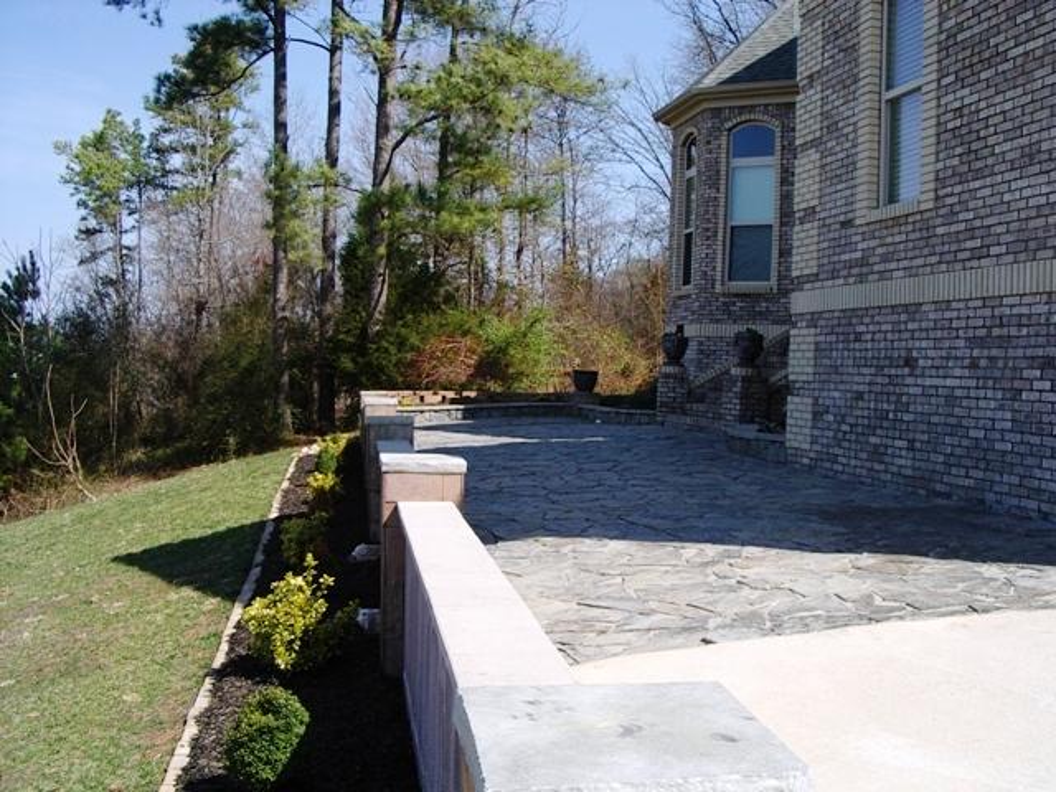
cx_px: 528
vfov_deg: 37.7
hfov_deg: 49.0
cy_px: 396
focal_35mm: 38
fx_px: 1159
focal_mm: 5.8
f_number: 4.8
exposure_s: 1/400
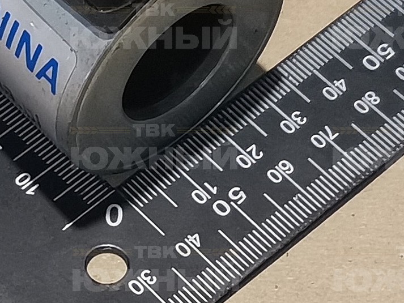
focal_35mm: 70
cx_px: 27
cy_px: -10
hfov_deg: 26.7
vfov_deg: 20.3
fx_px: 817
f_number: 1.4
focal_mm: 4.66
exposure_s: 1/100
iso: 320
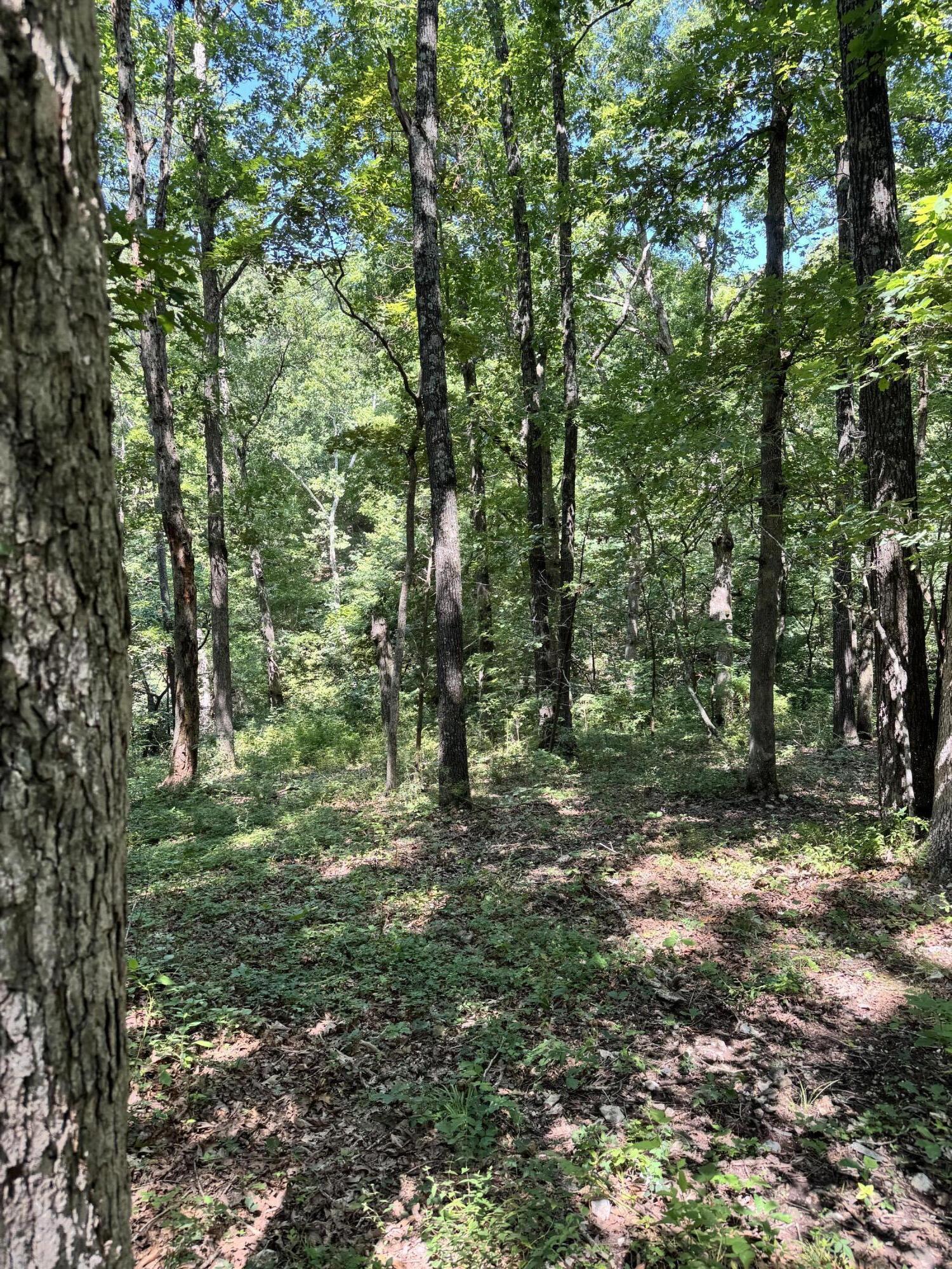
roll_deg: -1.2
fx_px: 880
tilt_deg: -11.0
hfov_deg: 56.8
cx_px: 476
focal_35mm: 24
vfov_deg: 71.6
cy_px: 634
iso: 64
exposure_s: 1/159
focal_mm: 6.76
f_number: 1.78
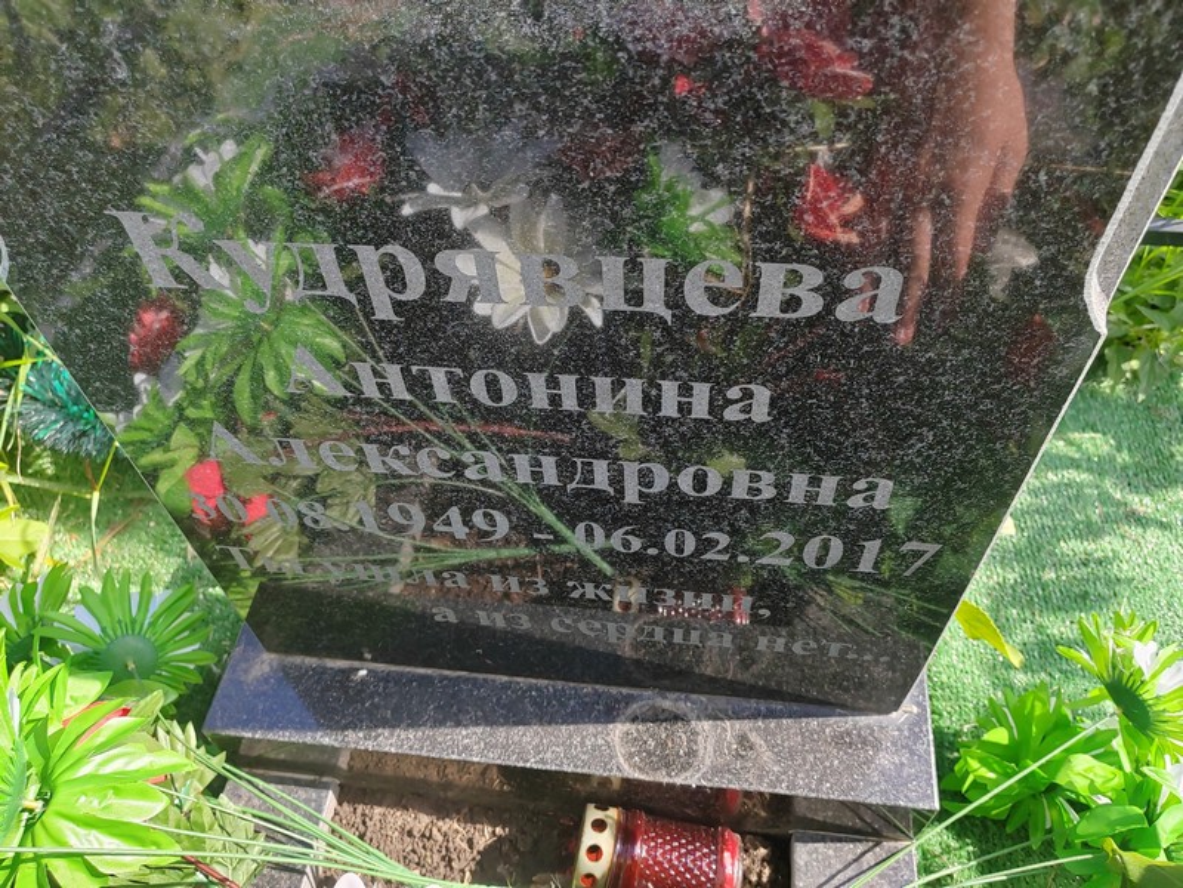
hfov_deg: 65.3
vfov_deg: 51.4
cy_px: 444
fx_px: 923
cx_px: 592
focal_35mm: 27
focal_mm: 5.52
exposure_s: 1/550
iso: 100
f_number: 1.9
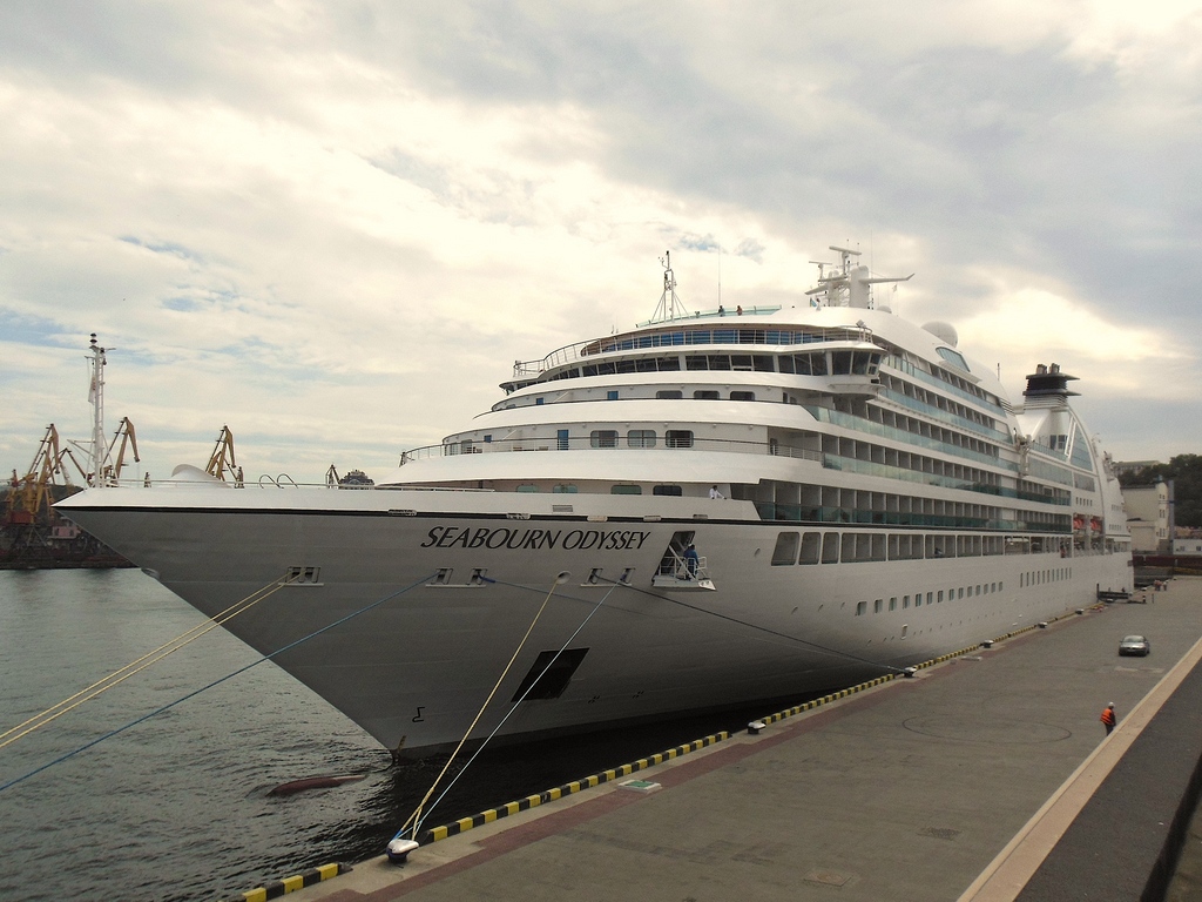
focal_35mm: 25
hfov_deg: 69.4
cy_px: 451
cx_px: 601
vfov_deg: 54.9
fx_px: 868
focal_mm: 4.5
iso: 125
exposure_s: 1/800
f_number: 6.4
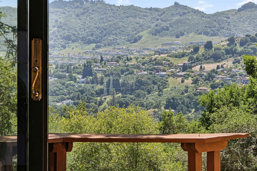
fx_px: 600
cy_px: 93
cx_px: 125
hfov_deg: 24.2
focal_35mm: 84
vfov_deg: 16.3
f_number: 16
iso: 640
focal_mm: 56
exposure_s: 1/400
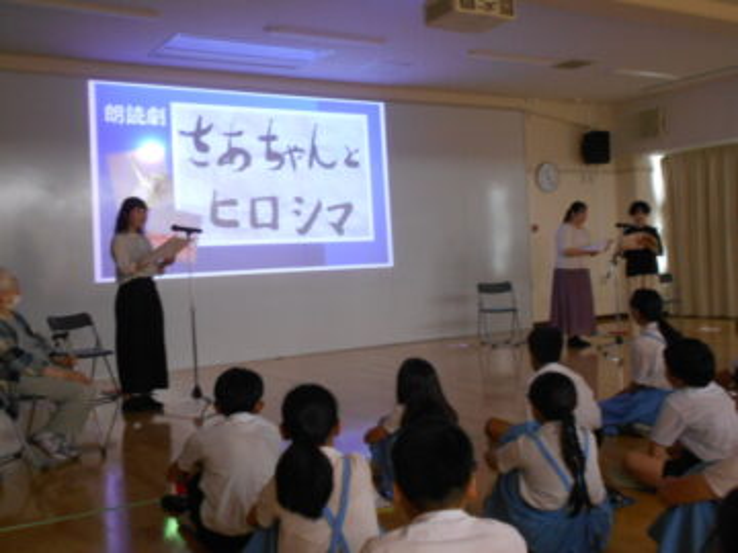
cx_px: 369
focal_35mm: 39
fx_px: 831
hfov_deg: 47.9
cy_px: 276
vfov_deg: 36.8
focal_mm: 6.7
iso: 400
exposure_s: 1/25
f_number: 3.9
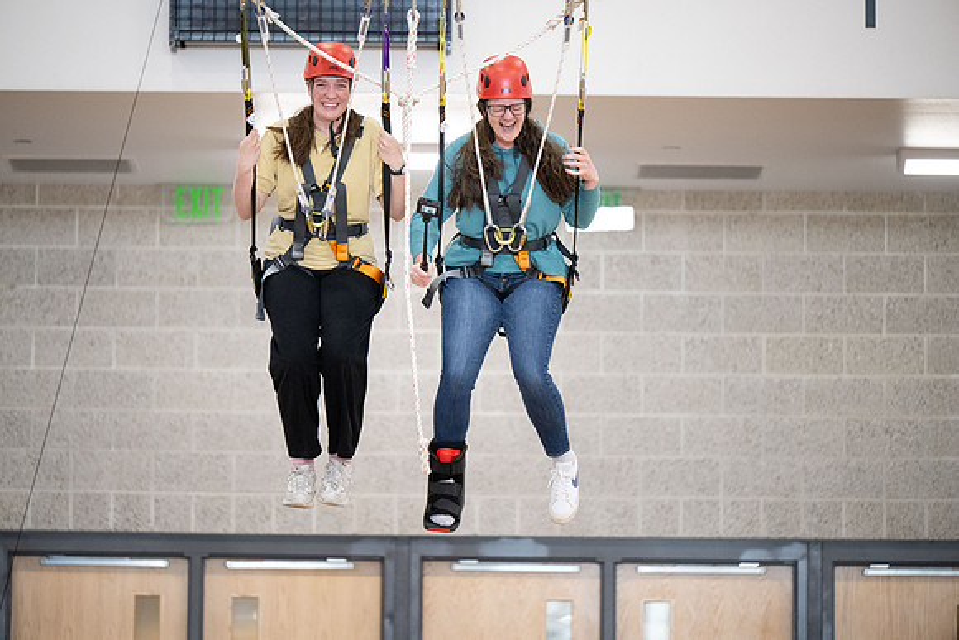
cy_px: 320
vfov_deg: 6.9
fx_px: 5329
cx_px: 480
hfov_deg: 10.3
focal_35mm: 200
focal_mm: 200
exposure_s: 1/500
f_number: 2.8
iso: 3200
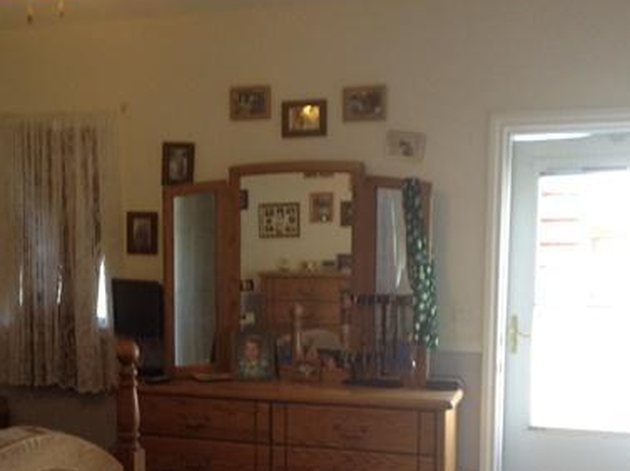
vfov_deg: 25.9
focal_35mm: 56
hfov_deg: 34.2
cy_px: 331
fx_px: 1018
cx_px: 239
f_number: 2.4
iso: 50
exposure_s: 1/25
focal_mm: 3.3
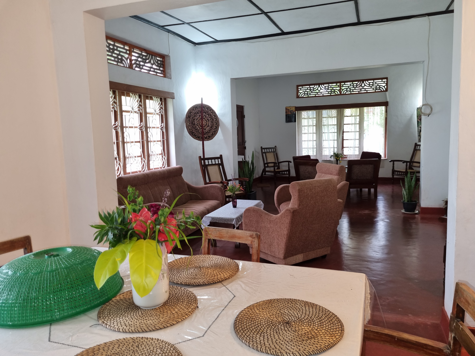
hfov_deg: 67.3
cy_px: 178
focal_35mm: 26
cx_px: 238
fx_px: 357
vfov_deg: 53.1
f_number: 1.8
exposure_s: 1/25
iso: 89
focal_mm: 5.4
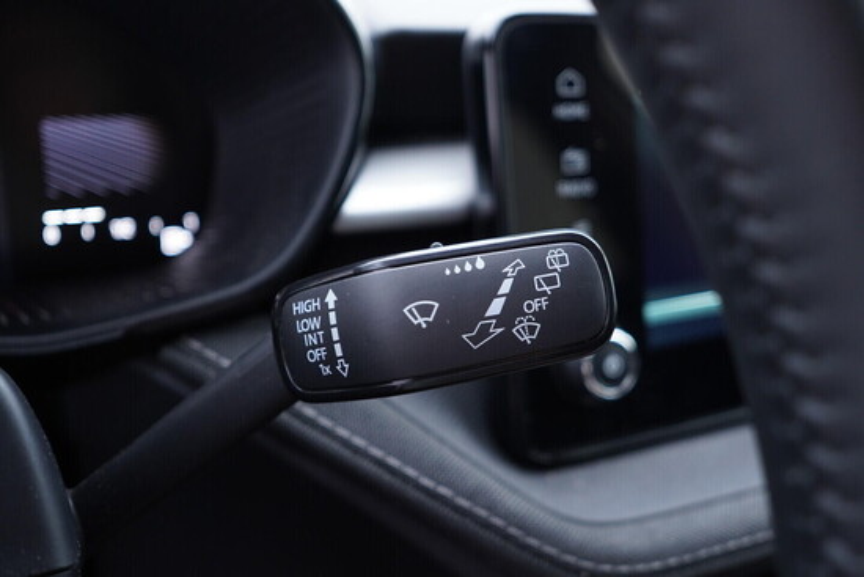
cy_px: 288
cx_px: 432
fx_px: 864
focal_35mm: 36
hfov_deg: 53.1
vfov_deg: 36.9
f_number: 2.8
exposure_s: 1/40
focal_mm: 24
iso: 320
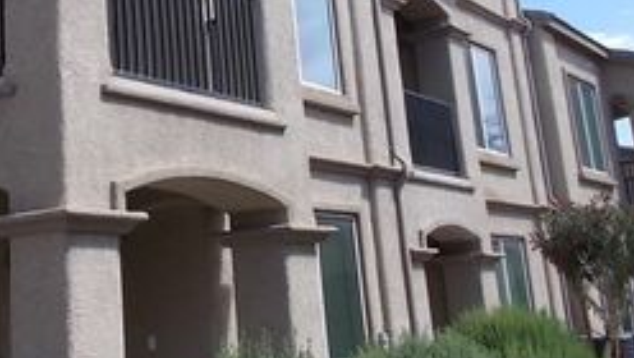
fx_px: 959
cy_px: 47
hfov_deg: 35.1
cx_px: 102
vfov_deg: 20.8
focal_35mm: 57
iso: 80
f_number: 3.2
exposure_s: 1/500
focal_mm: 4.6
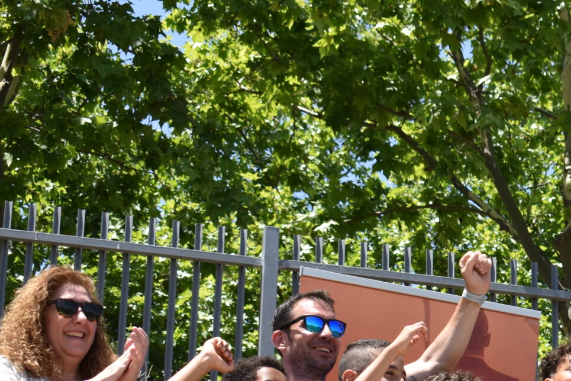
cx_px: 667
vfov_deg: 11.0
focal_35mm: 123
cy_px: 435
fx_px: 1957
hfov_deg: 16.0
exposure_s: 1/1600
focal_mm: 31
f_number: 5.6
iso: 400
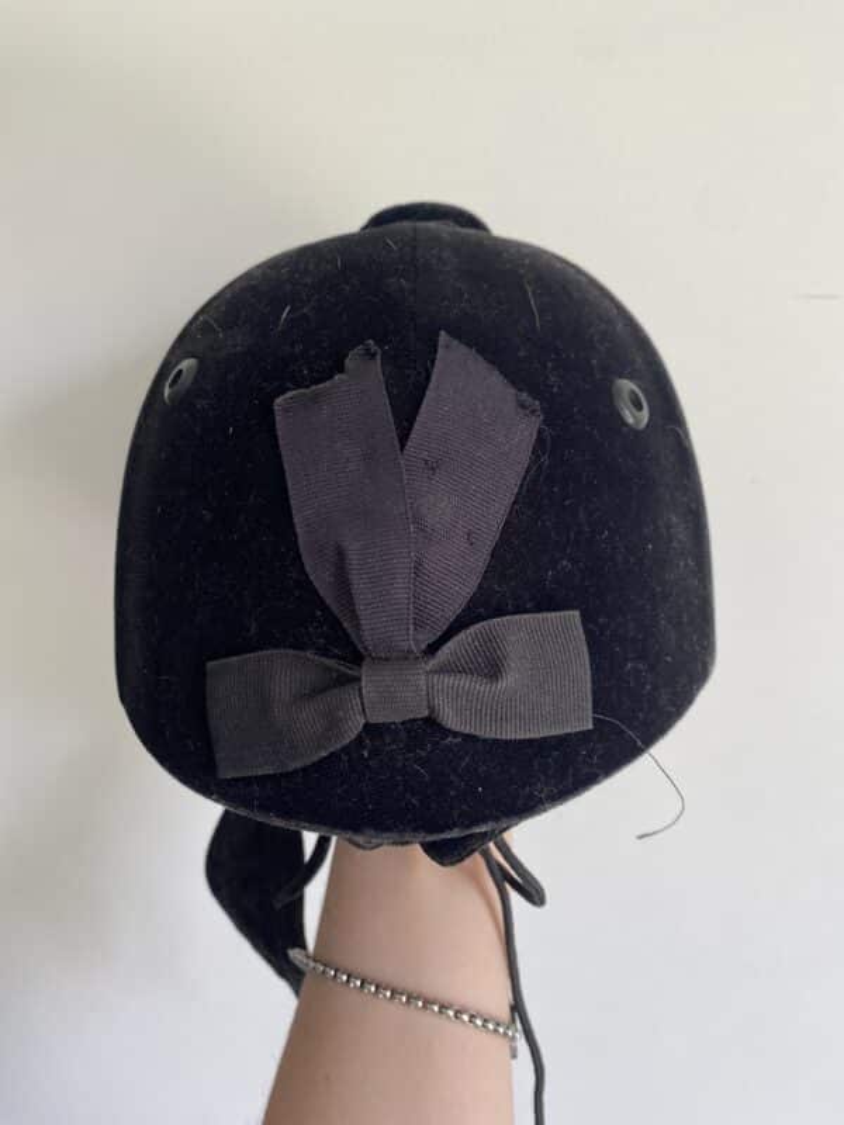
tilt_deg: -15.5
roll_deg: +0.8
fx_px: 845
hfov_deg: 53.1
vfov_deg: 67.3
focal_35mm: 26
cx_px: 422
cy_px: 562
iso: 100
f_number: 1.8
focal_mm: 4.25
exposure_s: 1/121
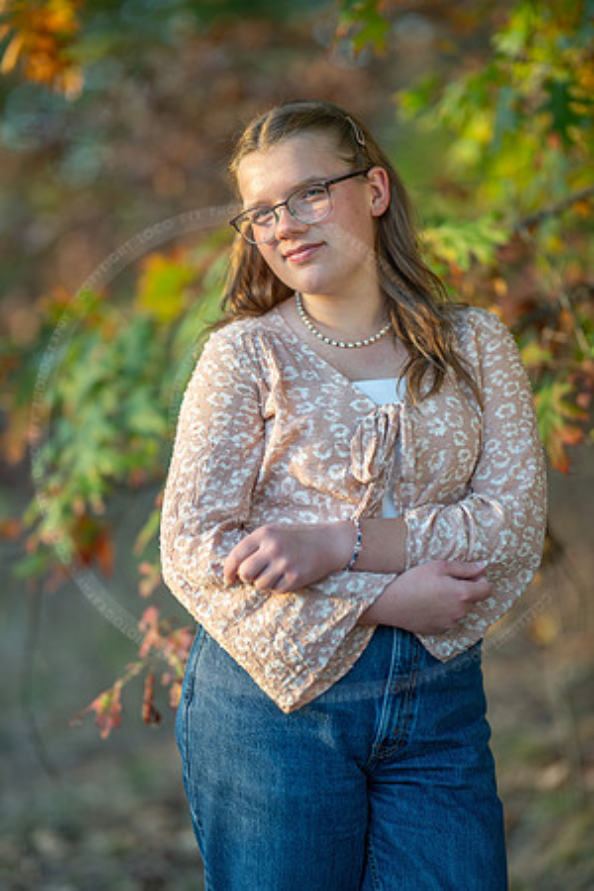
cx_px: 297
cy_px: 446
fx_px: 2104
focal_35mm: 85
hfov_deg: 16.1
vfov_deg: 23.9
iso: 160
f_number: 1.2
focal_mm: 85
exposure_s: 1/640
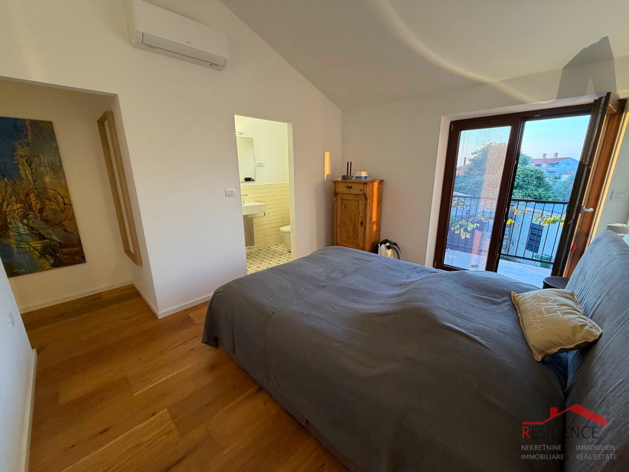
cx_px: 314
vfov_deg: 85.7
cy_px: 236
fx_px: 254
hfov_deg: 102.1
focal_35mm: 14
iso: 200
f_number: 2.2
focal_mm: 2.22
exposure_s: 1/50
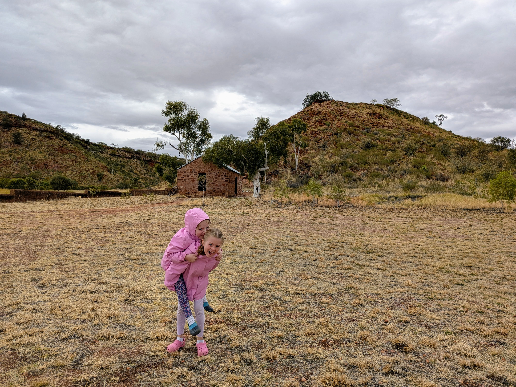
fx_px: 358
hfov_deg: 71.6
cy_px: 194
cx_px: 258
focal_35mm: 24
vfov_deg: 56.8
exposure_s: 1/511
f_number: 1.7
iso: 29
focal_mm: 4.53
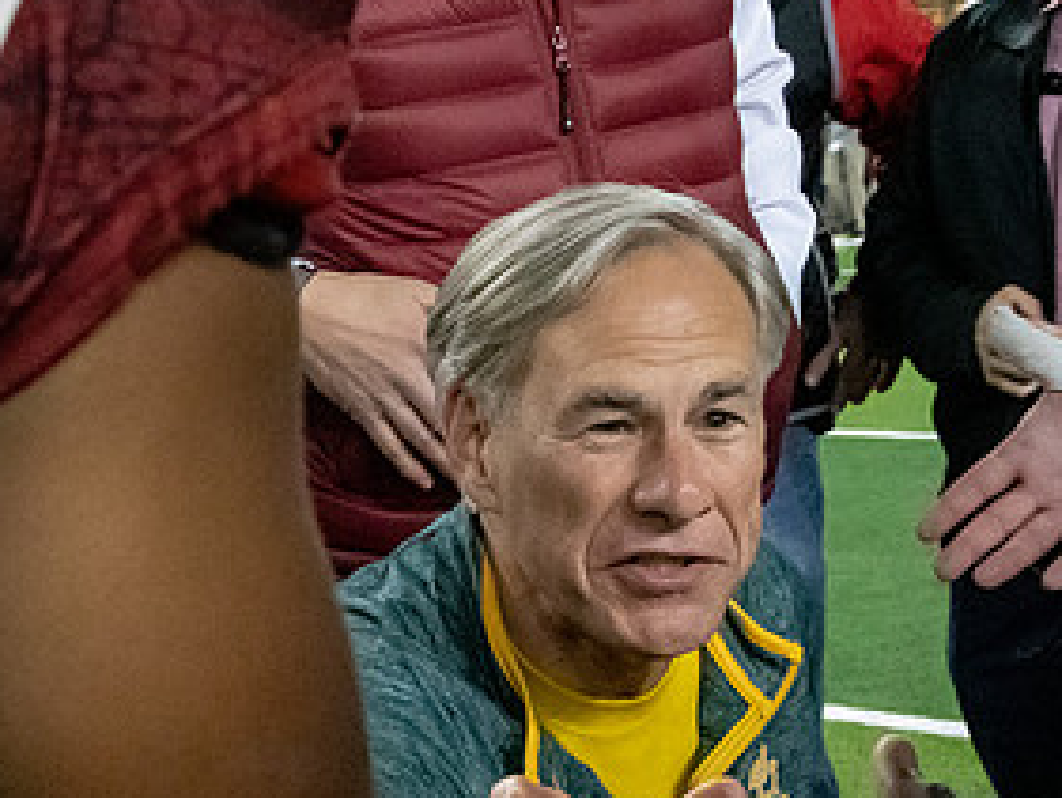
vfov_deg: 12.4
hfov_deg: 16.5
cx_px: 268
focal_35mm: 119
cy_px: 554
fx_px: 3652
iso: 12800
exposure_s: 1/1250
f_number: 8
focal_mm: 40
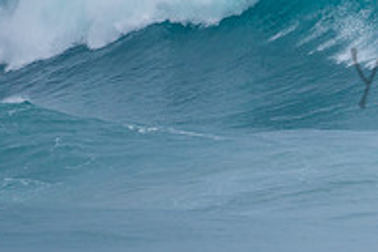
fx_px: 19119
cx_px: 527
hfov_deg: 1.1
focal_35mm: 1821
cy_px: 33
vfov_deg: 0.8
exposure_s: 1/1250
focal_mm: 500
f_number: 5.6
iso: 180
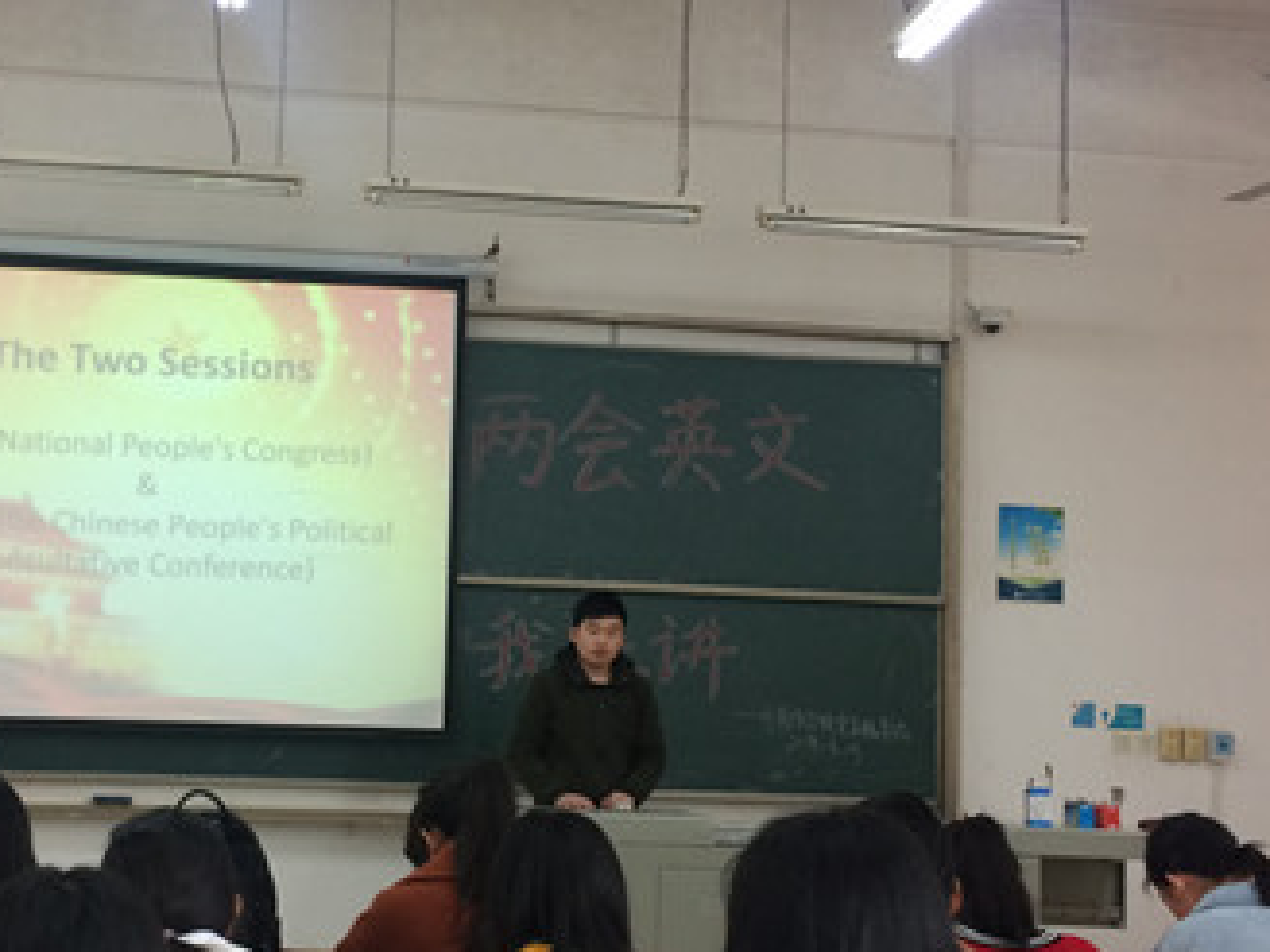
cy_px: 526
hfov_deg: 35.9
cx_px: 457
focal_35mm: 53
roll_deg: +0.4
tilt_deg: +5.5
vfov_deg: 27.5
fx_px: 1944
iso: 125
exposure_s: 1/33
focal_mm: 4.15
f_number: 2.2
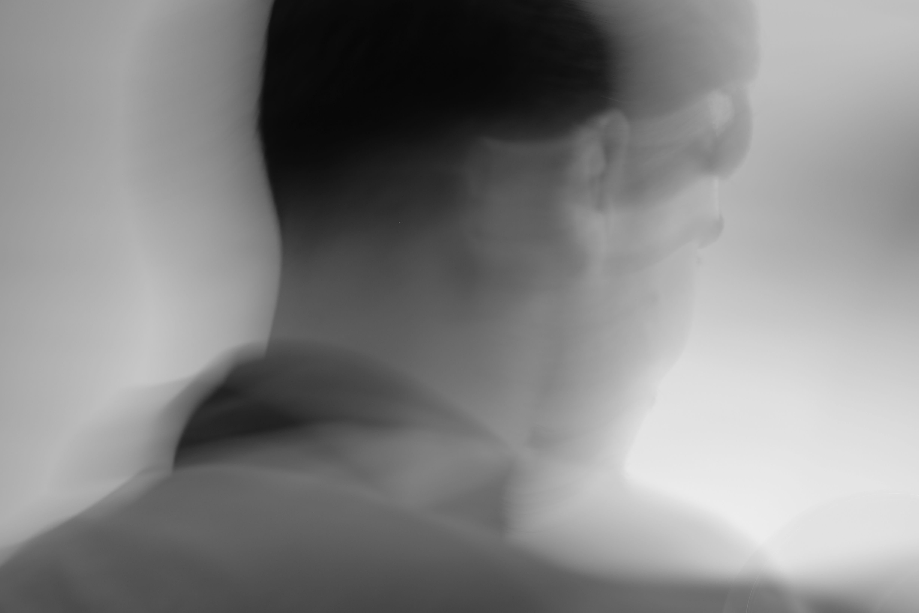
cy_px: 306
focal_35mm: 84
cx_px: 460
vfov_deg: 16.3
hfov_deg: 24.2
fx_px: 2144
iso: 100
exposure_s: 1/4
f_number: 3.2
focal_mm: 56
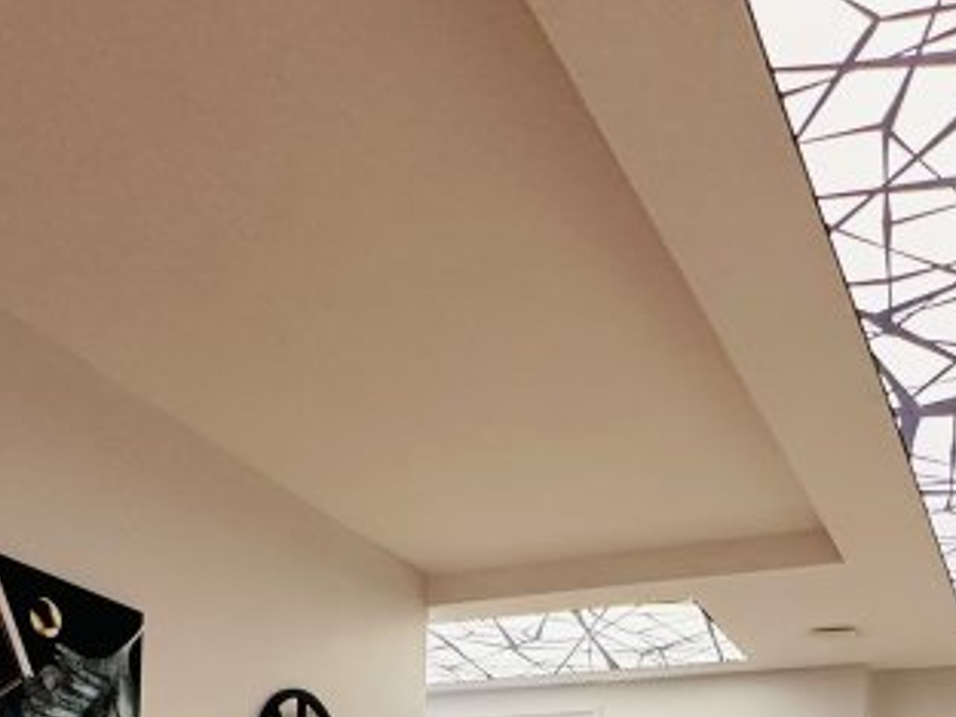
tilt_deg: -4.4
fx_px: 1270
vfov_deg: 24.4
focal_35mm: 46
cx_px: 561
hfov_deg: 41.1
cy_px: 1079
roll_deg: -2.5
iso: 320
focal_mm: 2.22
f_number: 2.2
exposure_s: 1/100
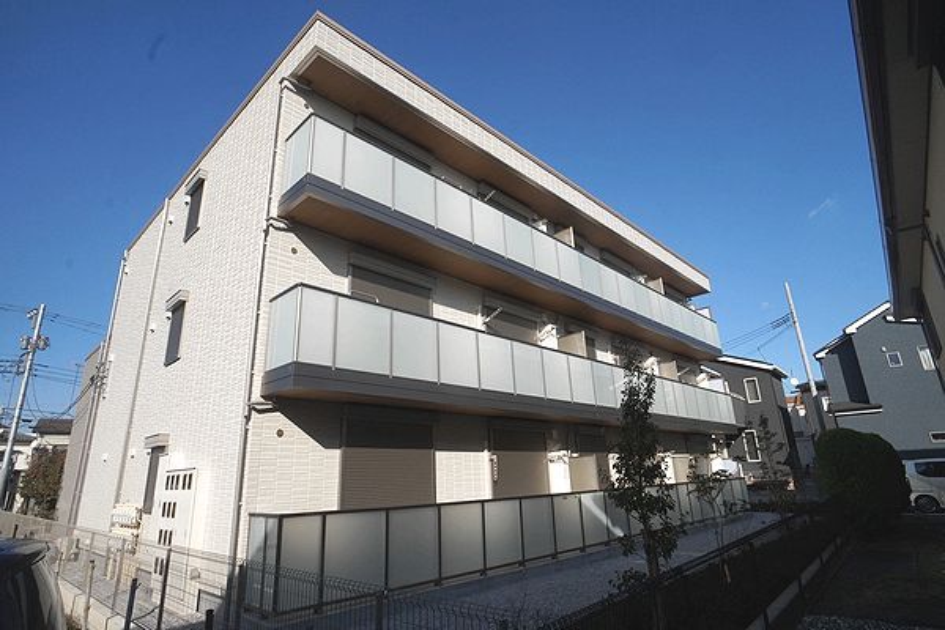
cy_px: 315
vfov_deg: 53.1
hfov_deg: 73.7
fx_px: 630
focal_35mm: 24
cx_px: 472
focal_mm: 16
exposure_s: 1/640
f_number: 11
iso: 400
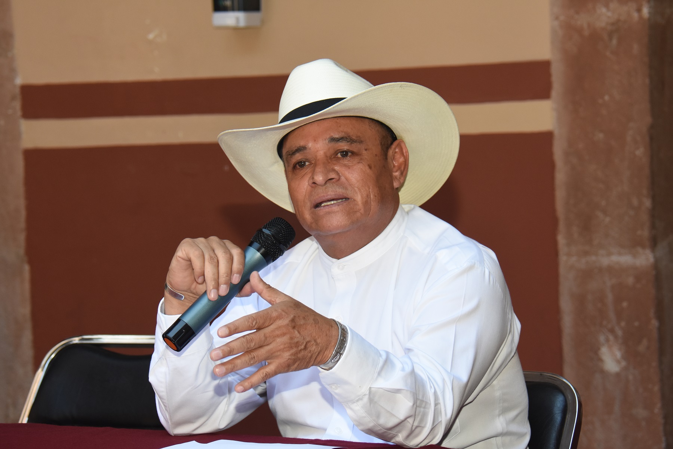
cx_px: 336
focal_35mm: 129
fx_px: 2411
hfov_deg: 15.9
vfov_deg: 10.6
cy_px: 224
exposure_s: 1/250
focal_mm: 86
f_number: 5.6
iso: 800
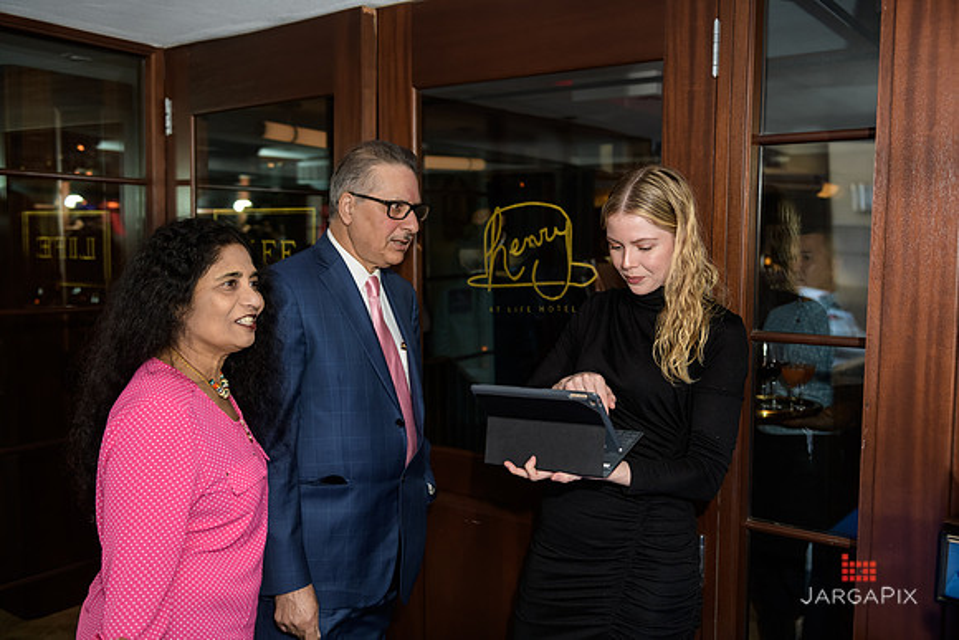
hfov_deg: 55.8
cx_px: 480
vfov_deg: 38.9
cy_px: 320
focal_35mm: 34
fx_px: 906
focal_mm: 34
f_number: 3.2
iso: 1000
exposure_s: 1/100
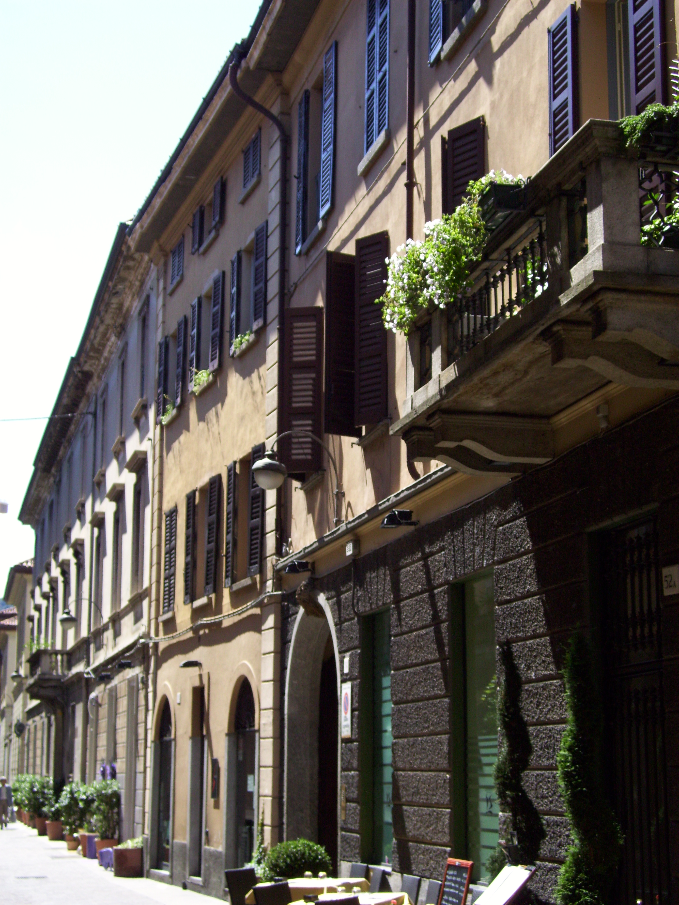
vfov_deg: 31.2
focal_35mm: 62
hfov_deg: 23.7
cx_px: 340
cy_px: 452
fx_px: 1622
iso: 80
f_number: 4.1
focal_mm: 11
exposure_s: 1/200
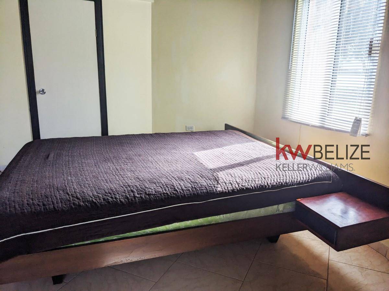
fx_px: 303
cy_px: 146
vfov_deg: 51.4
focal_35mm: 27
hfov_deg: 65.3
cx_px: 194
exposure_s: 1/204
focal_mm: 4.38
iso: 39
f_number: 1.73
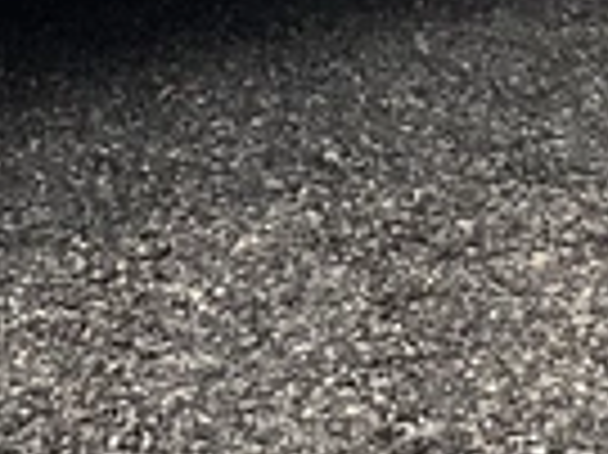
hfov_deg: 12.2
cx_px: 18
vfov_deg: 8.6
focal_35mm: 161
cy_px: -497
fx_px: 2825
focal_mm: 3
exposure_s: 1/1786
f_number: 1.8
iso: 25
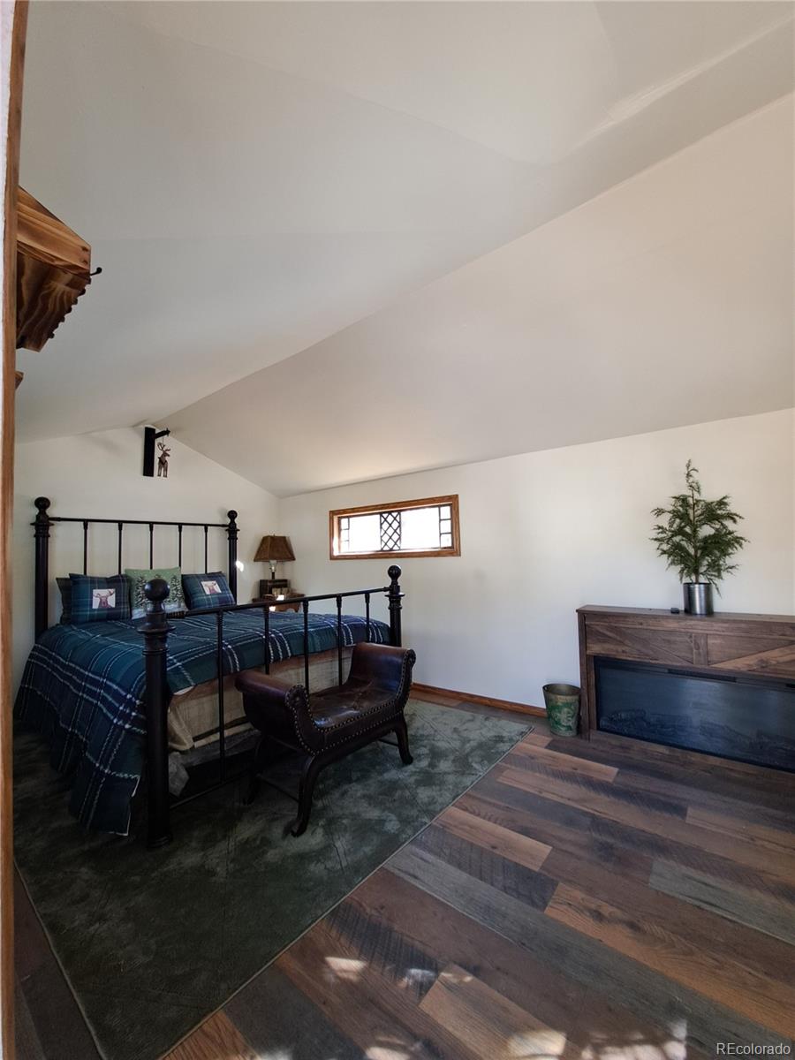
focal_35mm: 13
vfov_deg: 106.2
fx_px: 398
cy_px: 530
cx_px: 398
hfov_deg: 89.9
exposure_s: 1/40
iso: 100
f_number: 2.2
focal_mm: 1.74
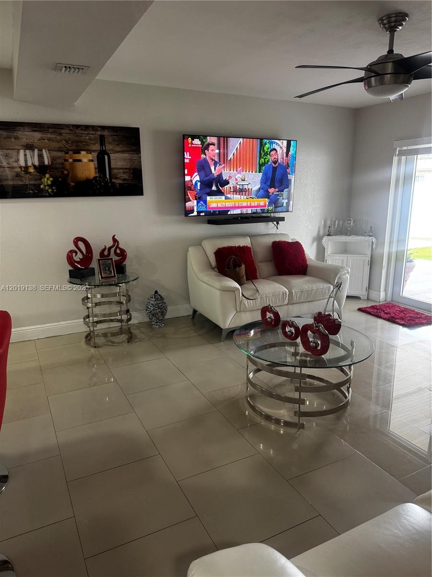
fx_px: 399
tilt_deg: -13.3
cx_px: 216
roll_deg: +0.5
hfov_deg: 56.8
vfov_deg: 71.6
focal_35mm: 24
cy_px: 288
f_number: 1.78
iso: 250
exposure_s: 1/60
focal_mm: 6.76
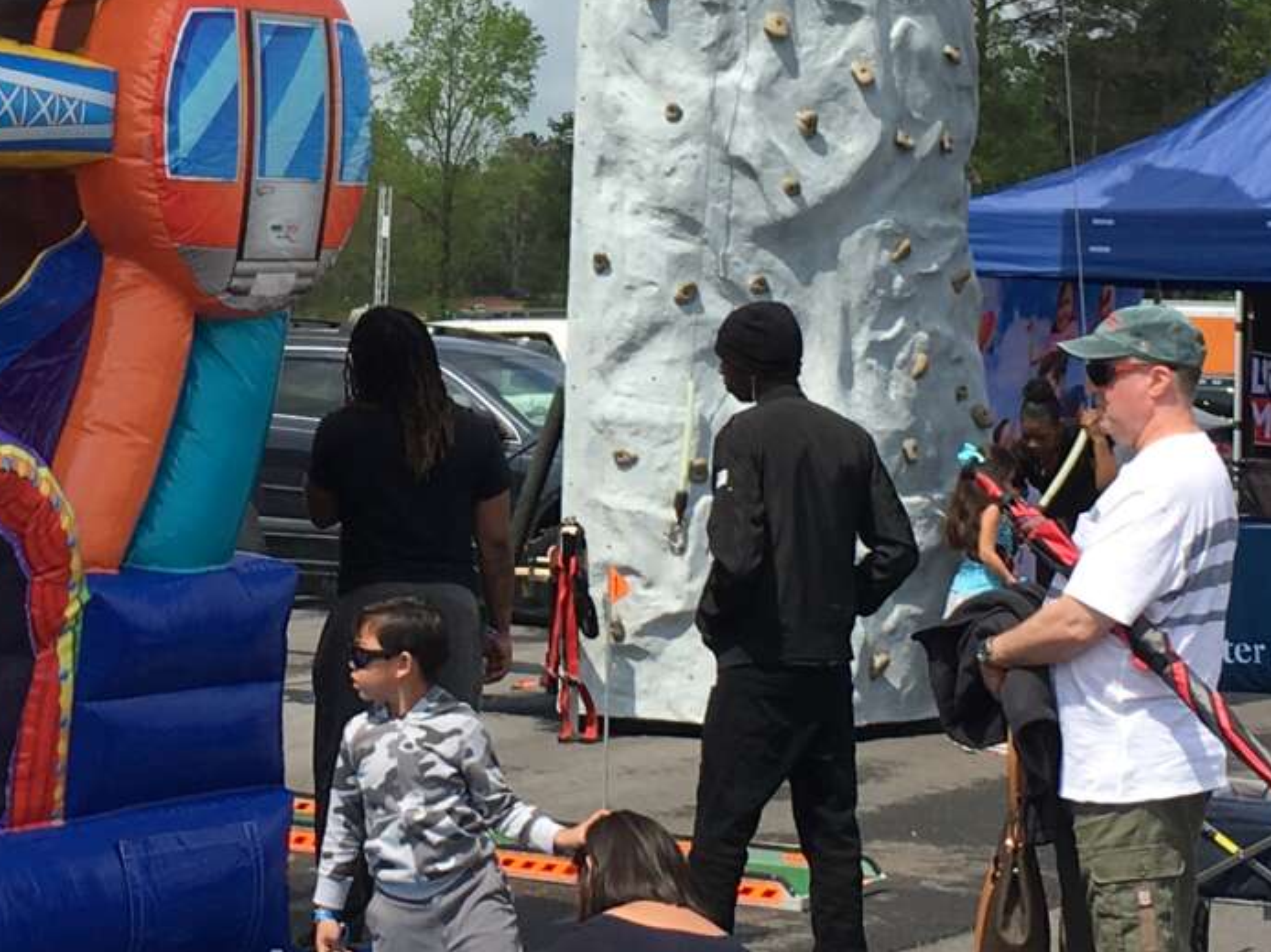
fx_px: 3927
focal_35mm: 107
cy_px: 106
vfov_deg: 13.7
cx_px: 236
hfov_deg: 18.2
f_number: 2.2
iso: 25
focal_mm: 4.15
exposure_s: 1/1832
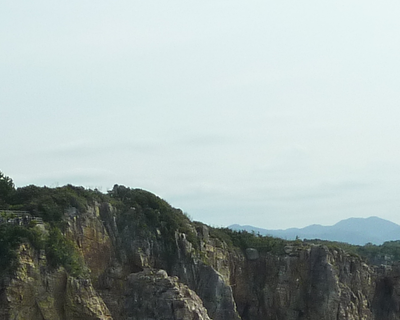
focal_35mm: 108
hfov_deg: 17.8
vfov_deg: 14.0
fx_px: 1279
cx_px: 224
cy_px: 329
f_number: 5.6
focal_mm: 4.4
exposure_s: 1/500
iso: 125
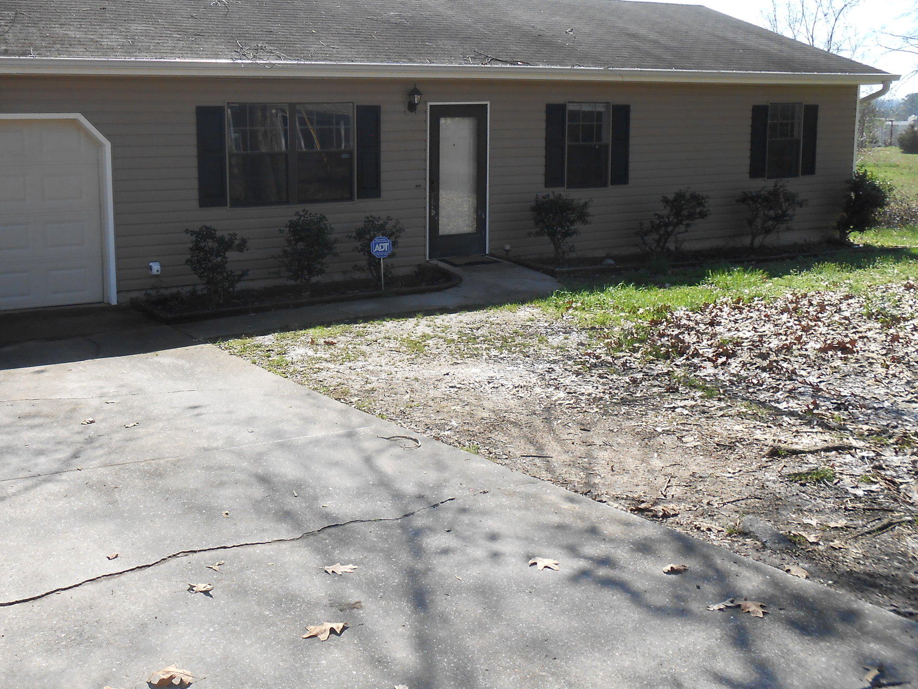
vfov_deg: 40.5
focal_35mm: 35
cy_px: 267
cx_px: 303
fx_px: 928
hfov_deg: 51.6
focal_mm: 4.6
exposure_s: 1/400
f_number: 3.5
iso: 80
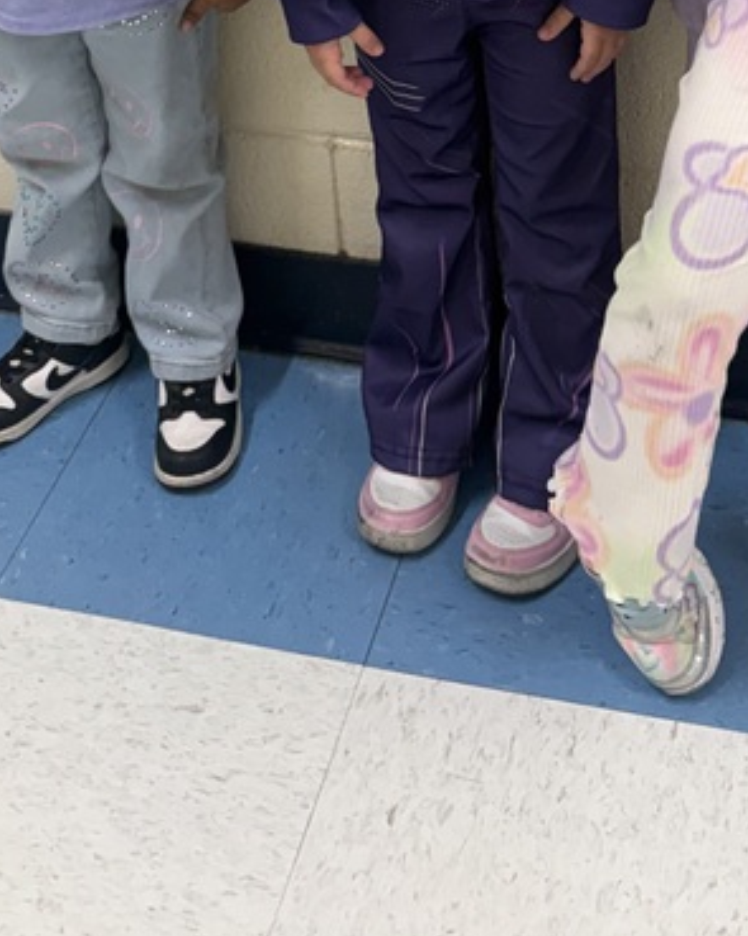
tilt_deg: -19.9
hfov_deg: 23.4
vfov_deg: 24.6
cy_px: -345
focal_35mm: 65
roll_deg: +4.1
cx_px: 469
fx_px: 1799
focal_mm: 6.76
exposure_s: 1/120
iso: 200
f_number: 1.78
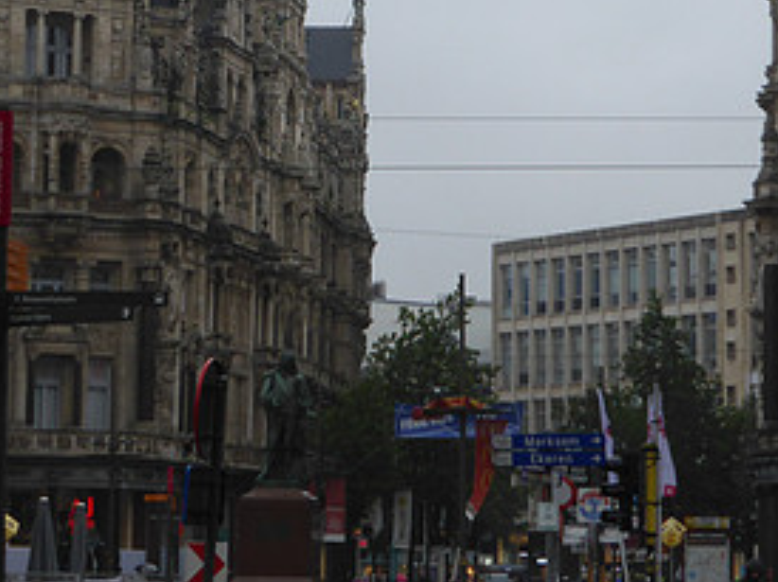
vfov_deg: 9.3
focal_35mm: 159
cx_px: 400
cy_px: 47
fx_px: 3570
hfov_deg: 12.4
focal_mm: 13.3
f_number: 5
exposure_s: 1/80
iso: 100
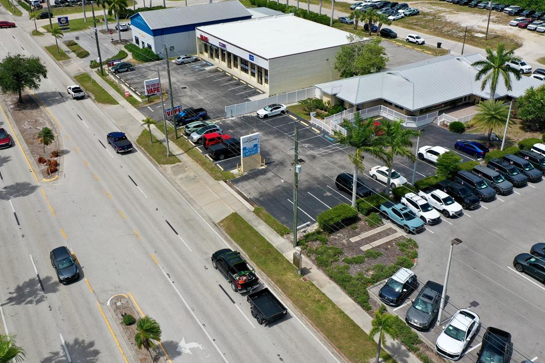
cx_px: 267
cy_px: 148
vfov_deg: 37.7
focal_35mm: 35
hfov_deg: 54.4
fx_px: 530
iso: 100
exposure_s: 1/800
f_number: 6.3
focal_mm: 10.26
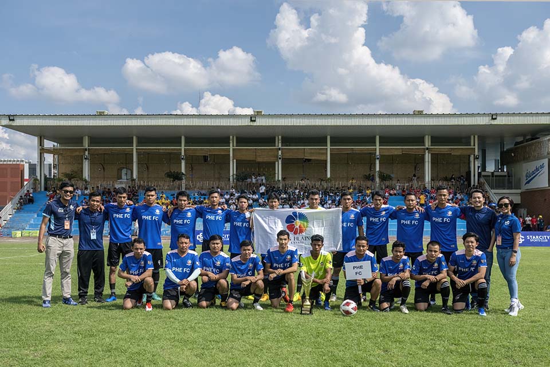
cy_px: 184
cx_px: 275
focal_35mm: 32
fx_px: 496
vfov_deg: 40.5
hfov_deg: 58.0
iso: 400
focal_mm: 32.5
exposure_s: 1/1600
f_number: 8
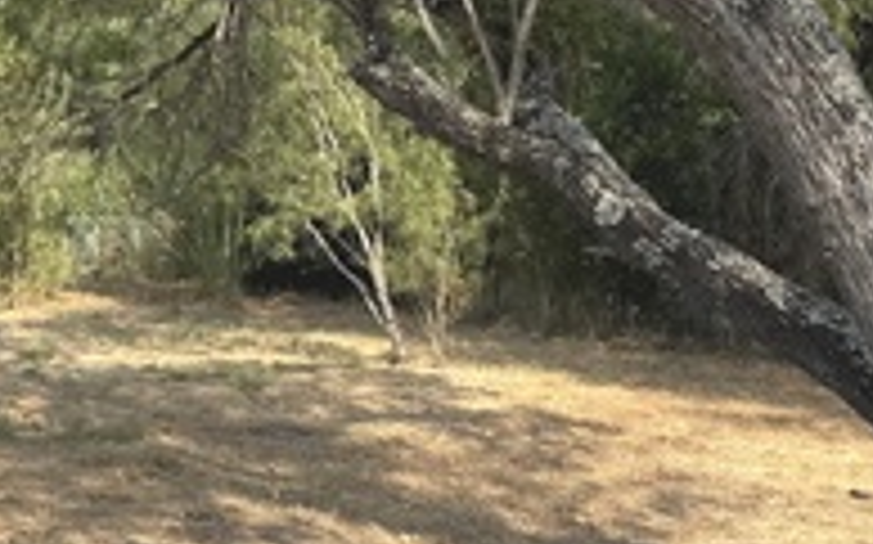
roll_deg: -2.6
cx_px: 135
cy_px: 193
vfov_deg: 15.5
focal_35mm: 84
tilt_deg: -1.2
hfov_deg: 24.1
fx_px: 1997
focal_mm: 6.76
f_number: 1.78
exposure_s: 1/3096
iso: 80
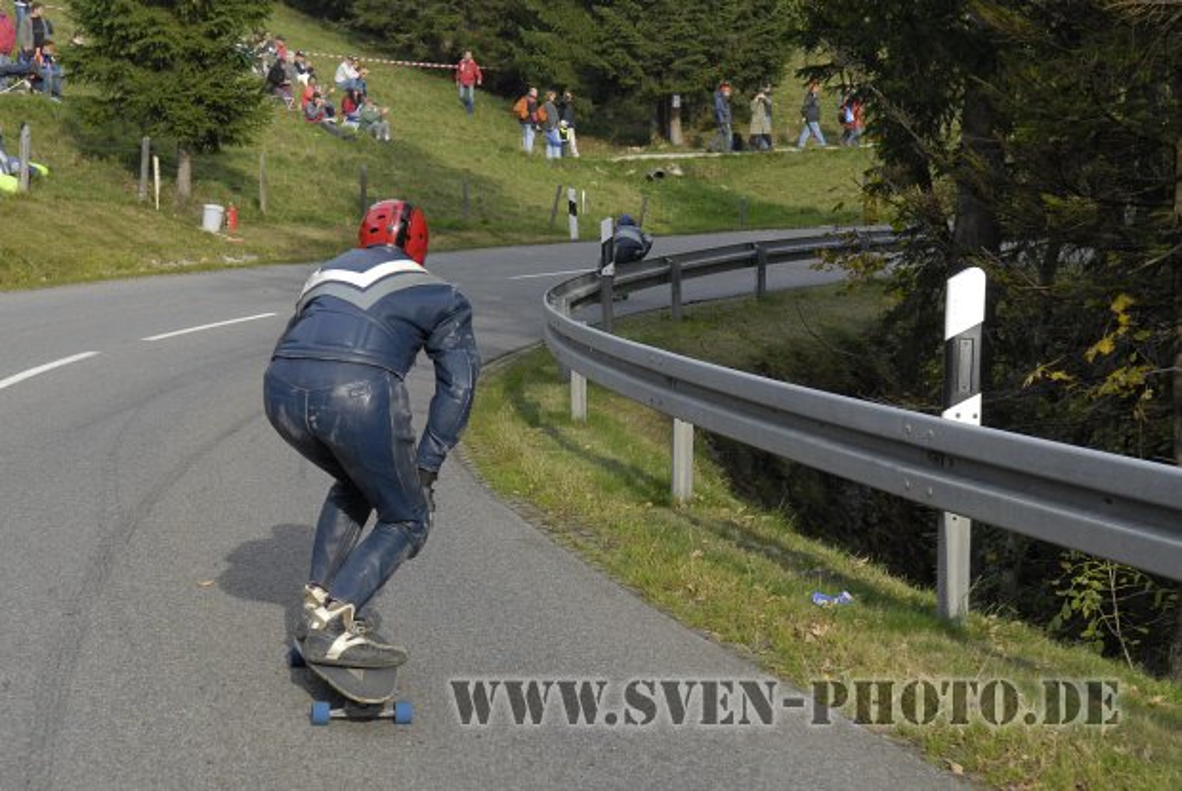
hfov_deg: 26.0
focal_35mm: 78
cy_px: 396
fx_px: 2563
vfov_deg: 17.5
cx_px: 591
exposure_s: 1/500
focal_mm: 52
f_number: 7.1
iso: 400
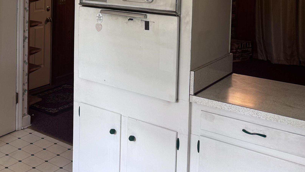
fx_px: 404
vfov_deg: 22.6
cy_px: -15
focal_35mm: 50
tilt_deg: -5.3
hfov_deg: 38.0
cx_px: 20
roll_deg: +0.0
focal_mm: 6.76
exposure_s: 1/120
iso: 100
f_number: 1.78
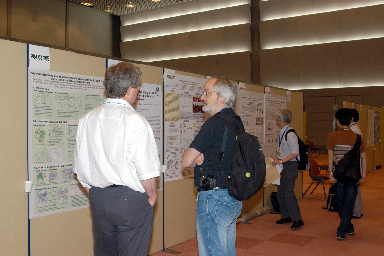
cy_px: 128
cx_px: 192
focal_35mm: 42
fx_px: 448
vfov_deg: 31.8
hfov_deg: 46.4
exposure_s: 1/30
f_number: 8
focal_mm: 28
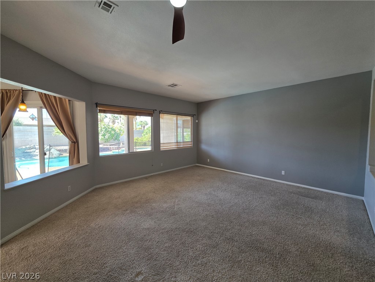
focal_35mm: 13
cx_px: 188
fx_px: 141
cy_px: 141
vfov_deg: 89.9
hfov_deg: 106.2
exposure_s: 1/120
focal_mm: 2.2
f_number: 1.9
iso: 100
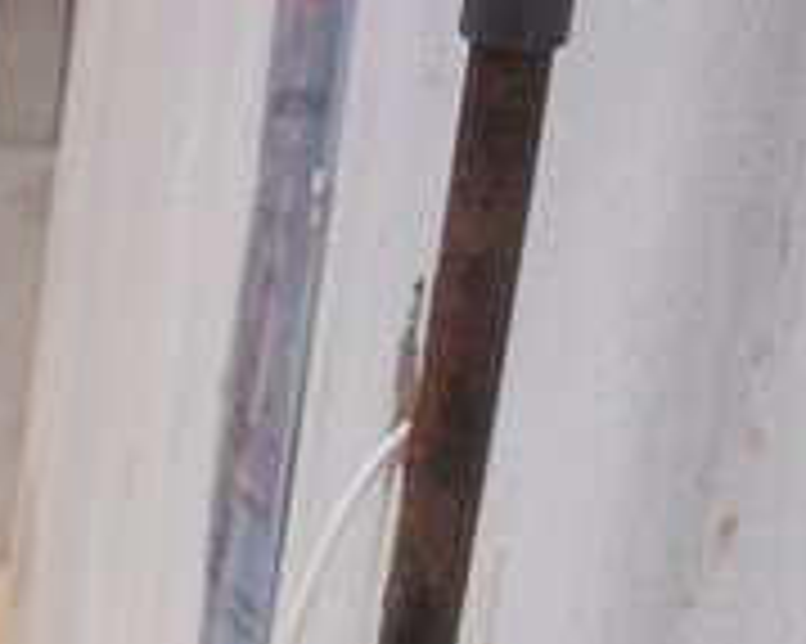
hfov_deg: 9.5
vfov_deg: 7.5
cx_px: -558
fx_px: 4649
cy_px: 1430
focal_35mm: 195
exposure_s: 1/756
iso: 50
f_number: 2.4
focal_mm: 4.28
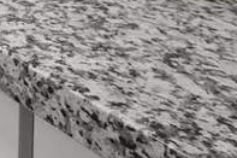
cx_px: -284
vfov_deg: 13.0
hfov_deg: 16.5
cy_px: -229
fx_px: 513
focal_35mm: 78
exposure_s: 1/20
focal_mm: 10
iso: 400
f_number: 8
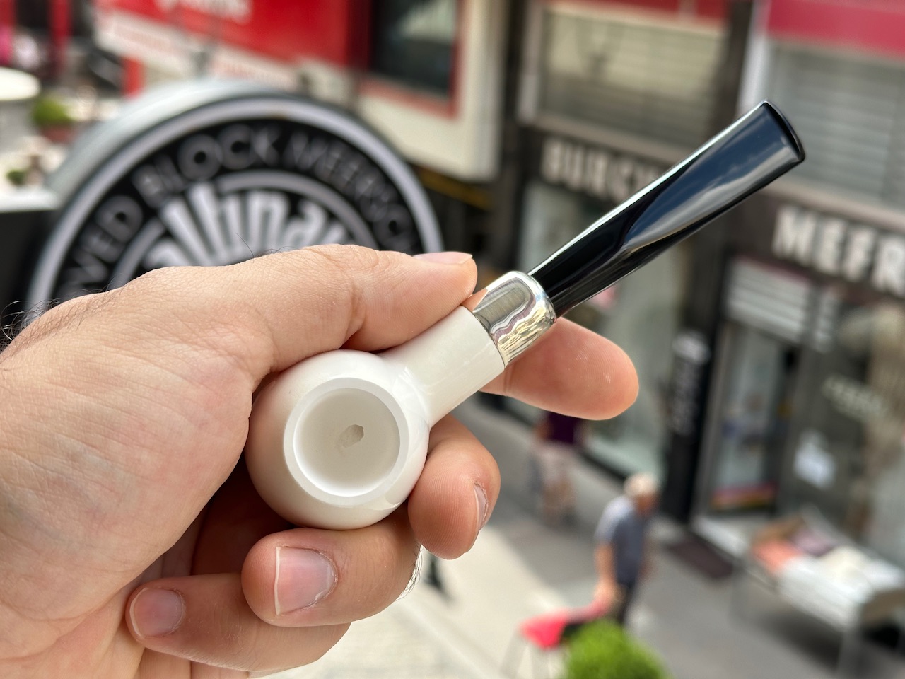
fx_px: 1255
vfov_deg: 30.3
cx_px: 452
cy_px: 340
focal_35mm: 48
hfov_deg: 39.7
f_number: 1.78
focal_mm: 6.86
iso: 64
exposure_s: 1/816
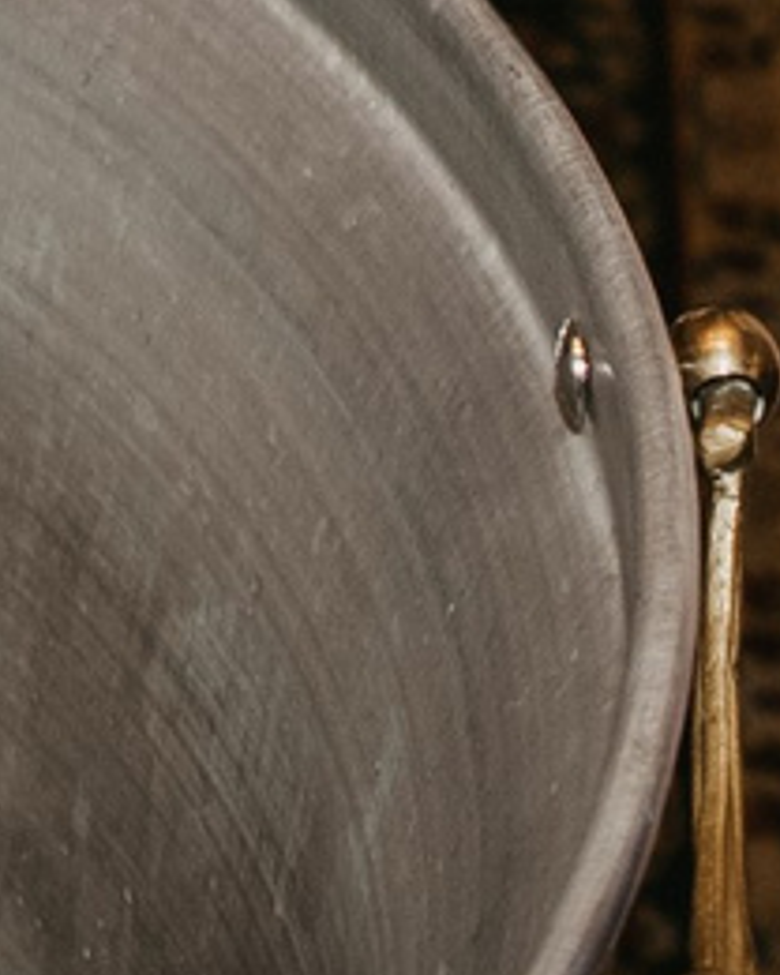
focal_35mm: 222
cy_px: -2094
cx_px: -1320
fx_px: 6406
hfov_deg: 6.5
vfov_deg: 7.5
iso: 250
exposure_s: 1/160
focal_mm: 24
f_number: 3.5
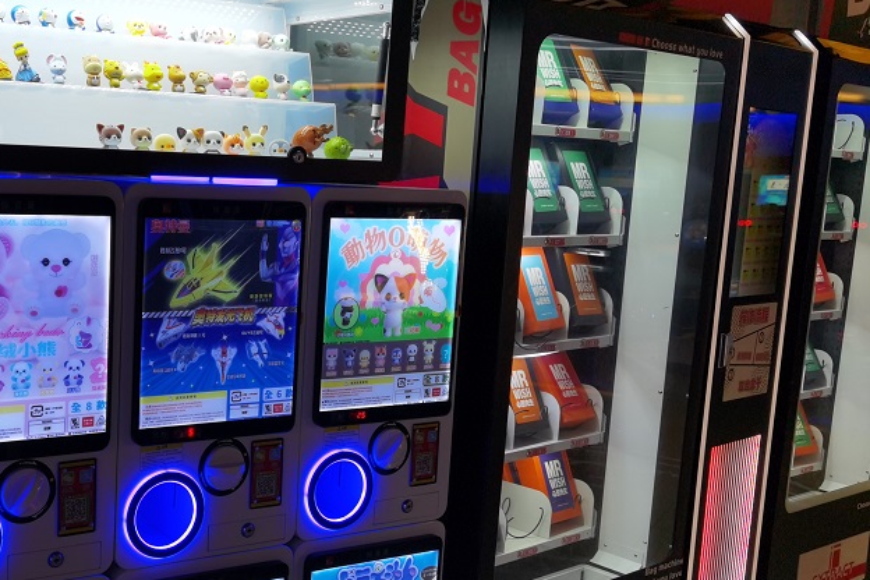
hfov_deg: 42.2
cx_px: 208
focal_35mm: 45
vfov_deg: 29.8
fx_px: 1087
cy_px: 344
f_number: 1.9
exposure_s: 1/136
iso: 50
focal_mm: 6.71
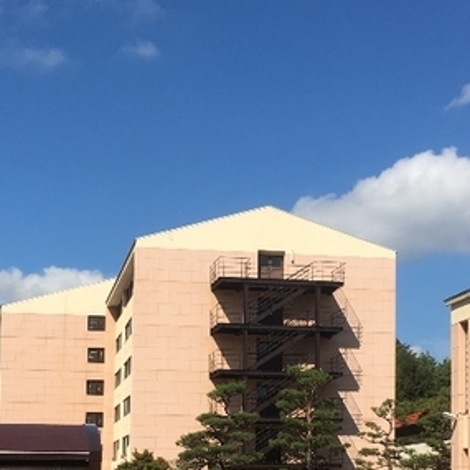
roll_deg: -2.1
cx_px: 231
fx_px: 1106
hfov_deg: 24.0
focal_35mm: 72
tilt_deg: +5.1
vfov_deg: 23.5
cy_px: 406
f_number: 2.2
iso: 25
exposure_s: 1/2198
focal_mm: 4.15
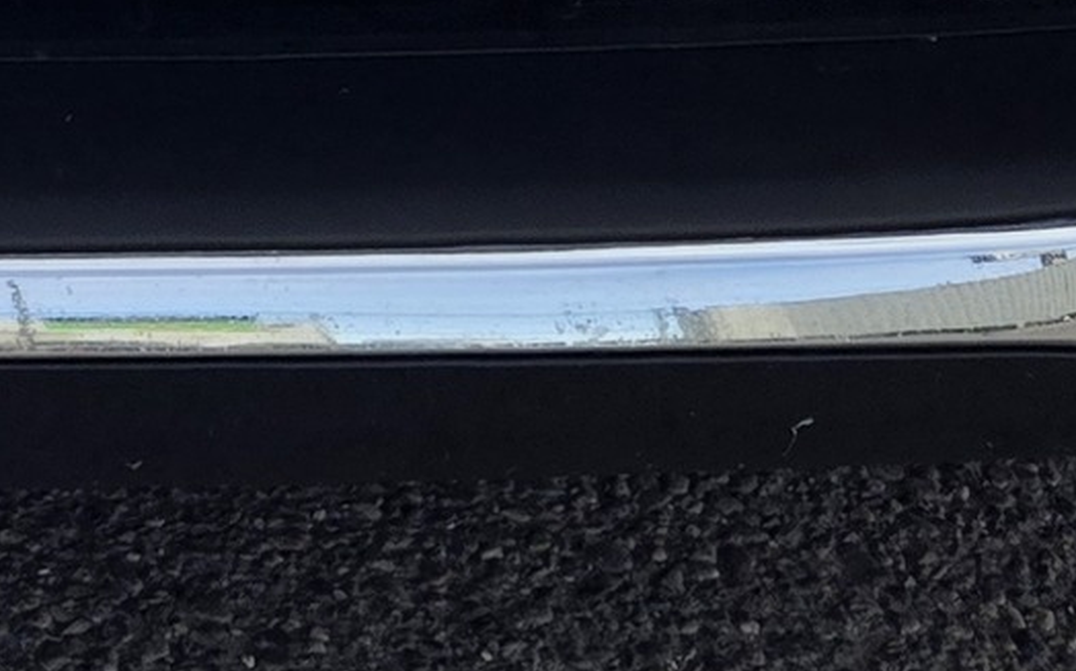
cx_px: -515
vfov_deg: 8.5
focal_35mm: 134
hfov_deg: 14.6
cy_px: -1178
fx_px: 3928
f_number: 1.8
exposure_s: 1/1380
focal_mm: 5.4
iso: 25
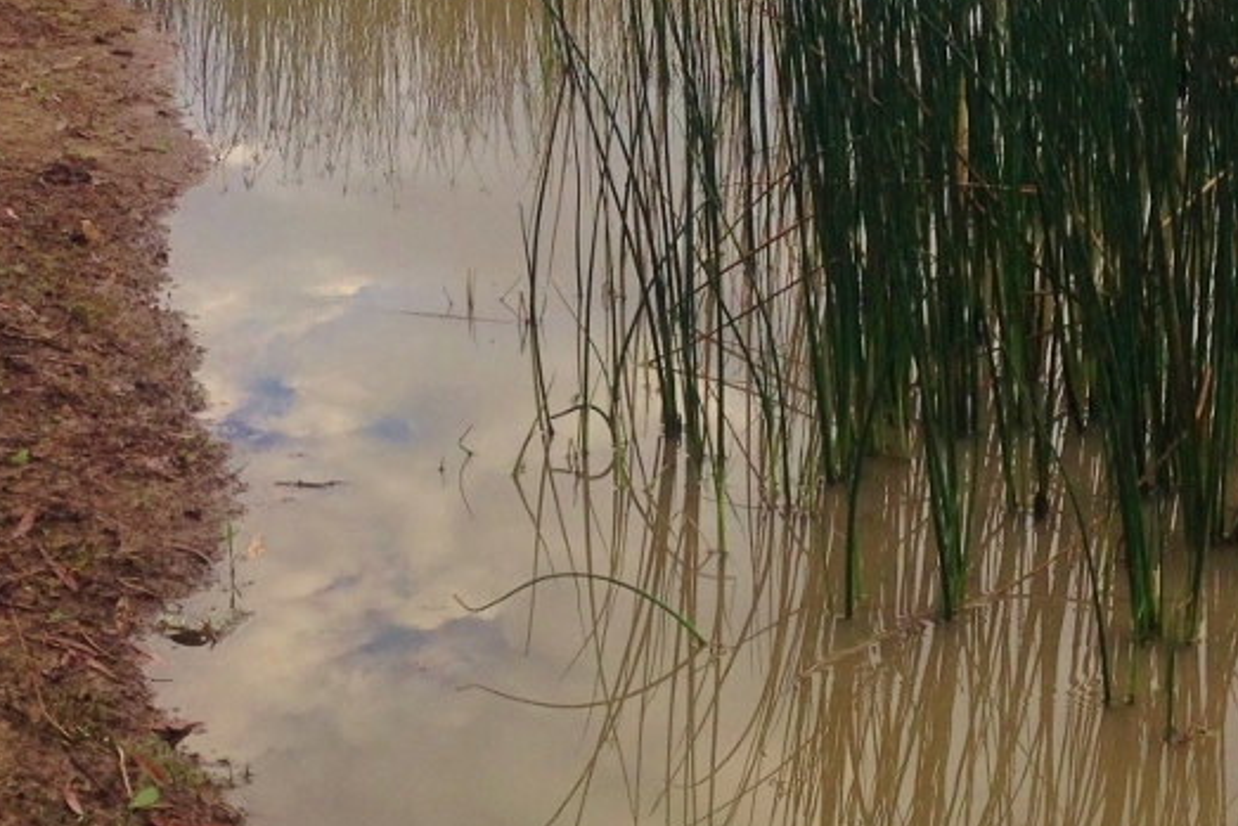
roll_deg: +2.6
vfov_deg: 16.1
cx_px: 627
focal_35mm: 84
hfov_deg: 24.2
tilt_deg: -9.6
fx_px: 2889
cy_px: 154
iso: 50
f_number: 2.4
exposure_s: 1/272
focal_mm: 4.12
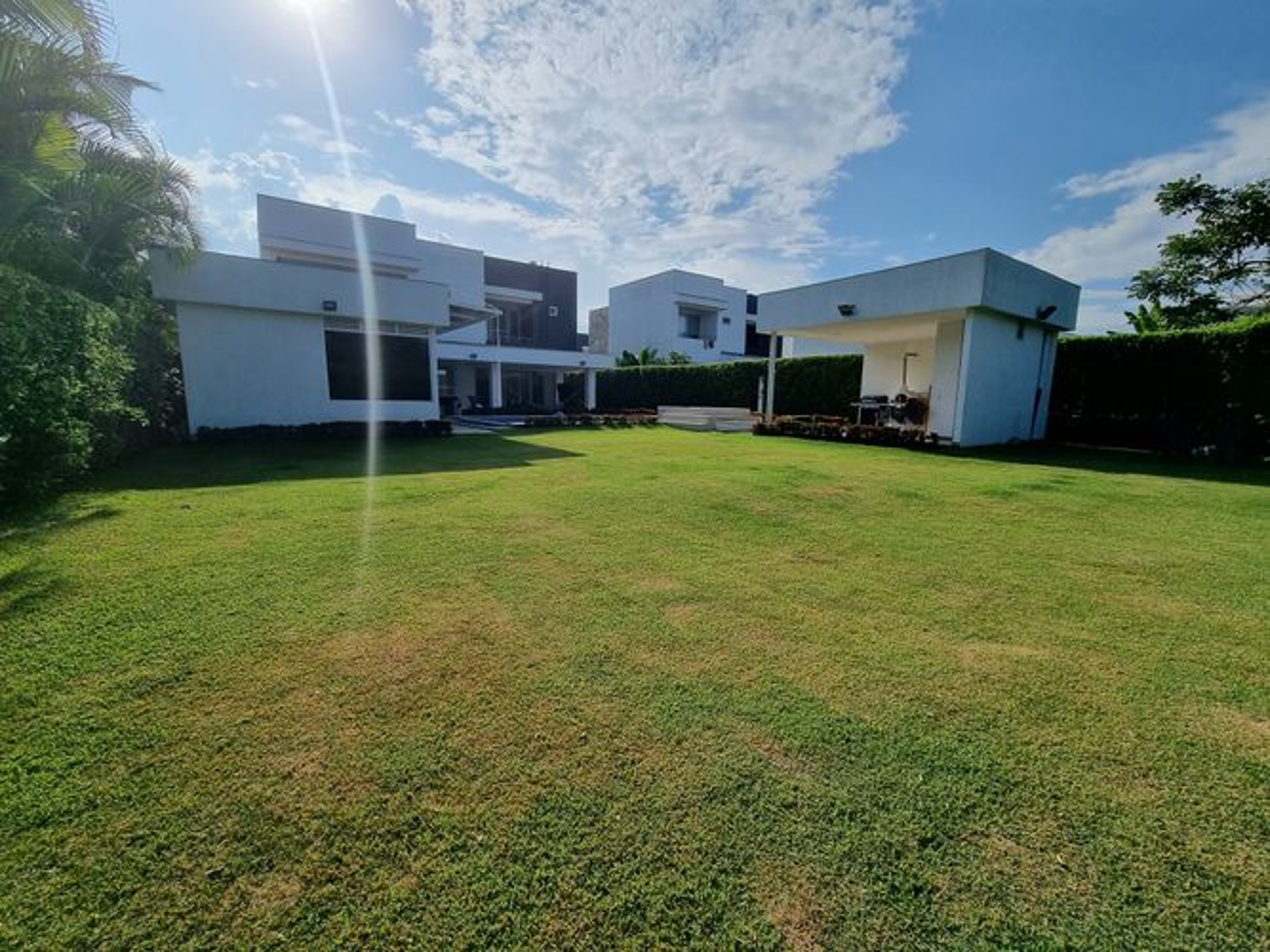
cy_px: 476
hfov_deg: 106.2
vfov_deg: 89.9
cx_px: 635
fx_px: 477
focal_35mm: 13
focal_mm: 2.2
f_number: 2.2
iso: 50
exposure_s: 1/4272
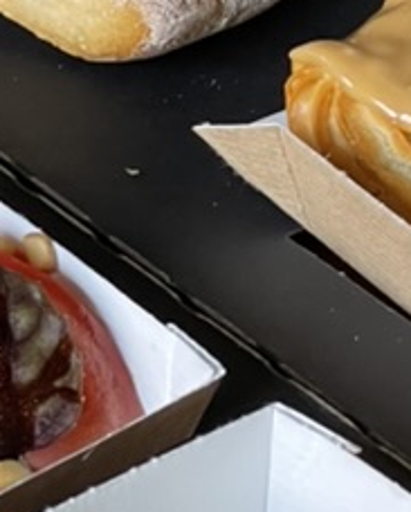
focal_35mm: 280
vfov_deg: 6.9
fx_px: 4249
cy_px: -16
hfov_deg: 5.4
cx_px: -337
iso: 200
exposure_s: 1/61
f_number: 2.2
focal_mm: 7.5
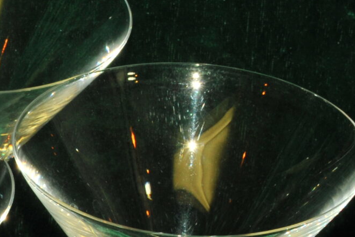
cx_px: -122
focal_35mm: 408
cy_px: 303
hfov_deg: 5.0
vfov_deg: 3.4
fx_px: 4024
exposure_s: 1/60
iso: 1250
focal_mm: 105
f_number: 18
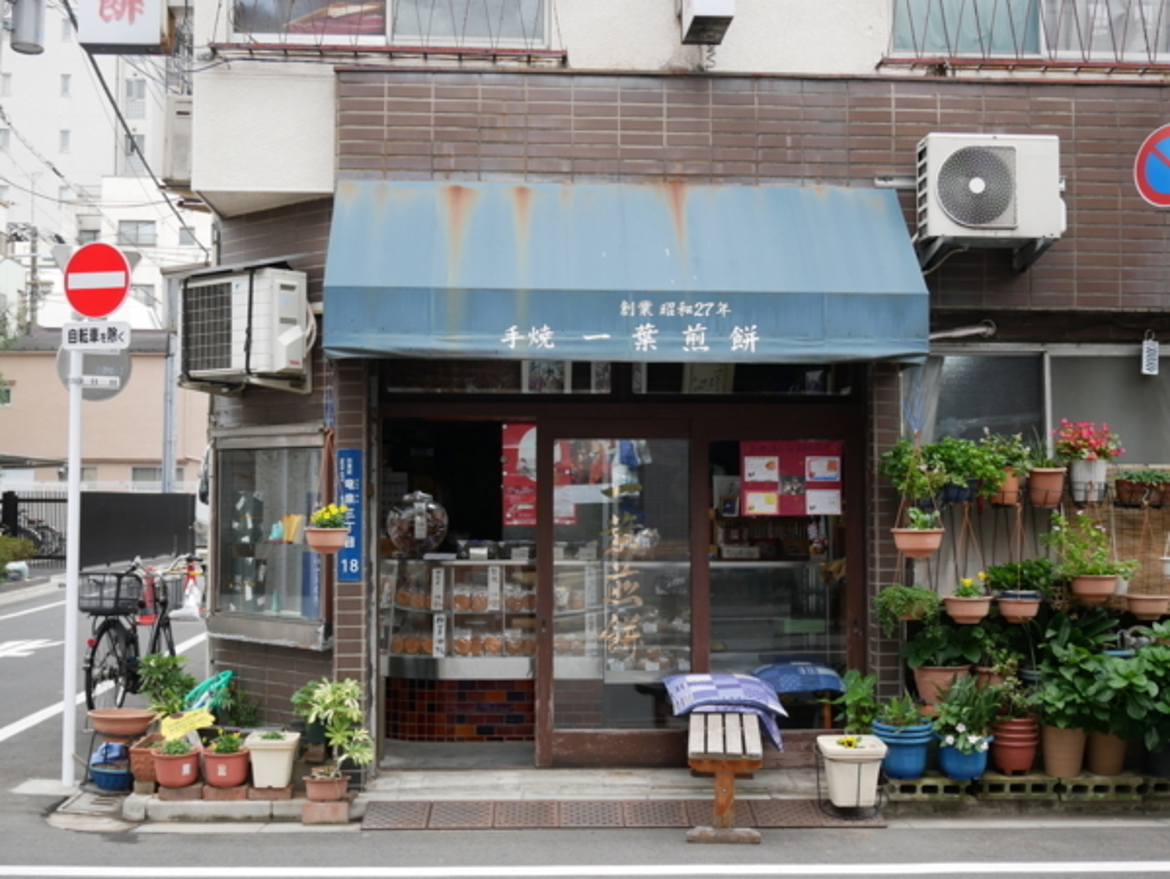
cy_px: 440
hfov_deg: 42.9
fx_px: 1488
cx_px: 585
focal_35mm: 44
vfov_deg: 32.9
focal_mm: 22
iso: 320
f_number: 4.8
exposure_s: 1/60
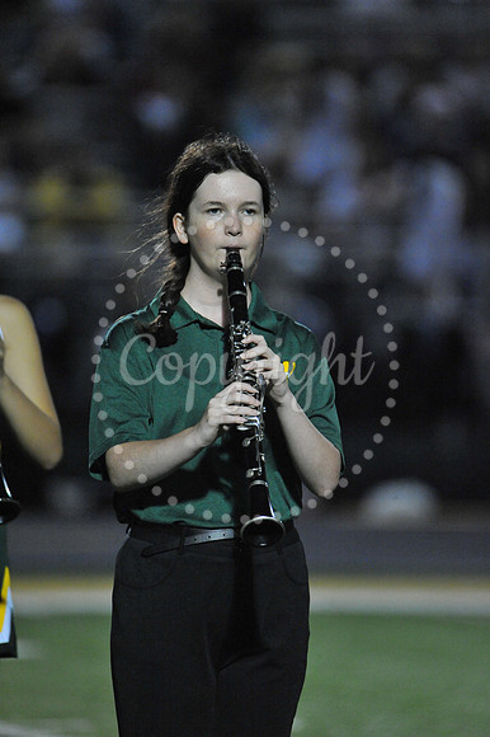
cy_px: 368
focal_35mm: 600
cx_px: 245
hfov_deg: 2.3
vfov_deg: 3.4
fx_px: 12264
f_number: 6.3
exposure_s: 1/200
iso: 6400
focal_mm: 600
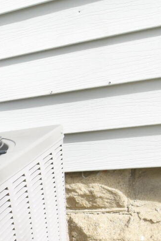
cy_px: 277
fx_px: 409
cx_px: -100
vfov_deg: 29.1
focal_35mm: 61
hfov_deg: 18.8
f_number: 5.6
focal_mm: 10
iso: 220
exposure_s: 1/250
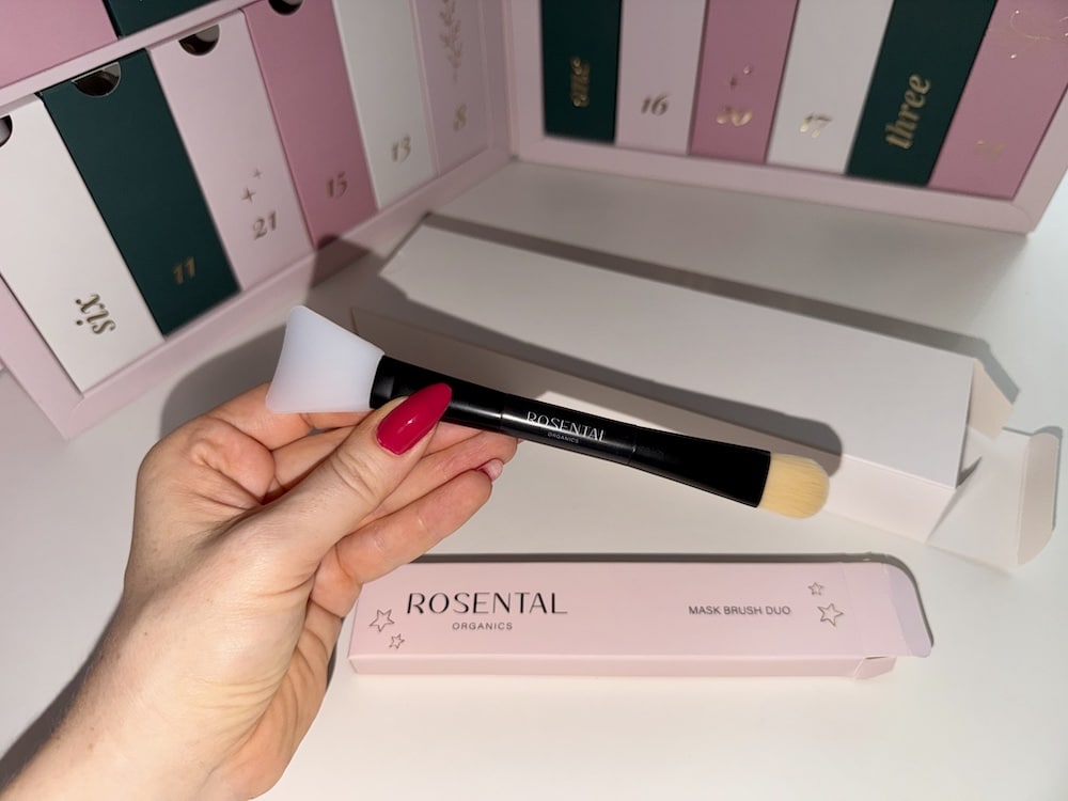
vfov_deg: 56.8
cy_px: 400
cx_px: 534
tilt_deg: -48.4
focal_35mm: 24
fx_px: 740
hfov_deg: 71.6
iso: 64
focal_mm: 6.76
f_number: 1.78
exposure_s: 1/84
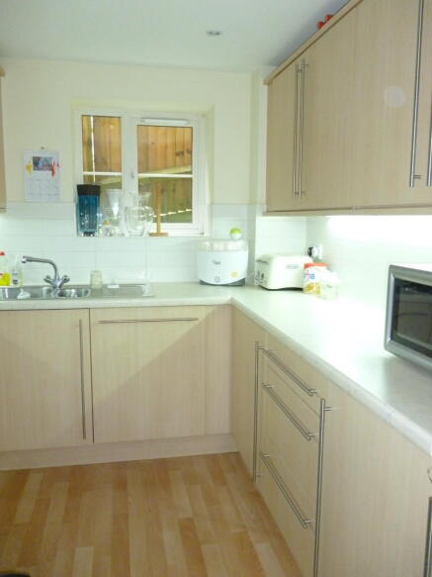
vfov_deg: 63.5
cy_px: 288
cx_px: 216
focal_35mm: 28
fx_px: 466
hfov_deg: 49.7
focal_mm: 5
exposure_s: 1/60
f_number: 3.1
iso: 500
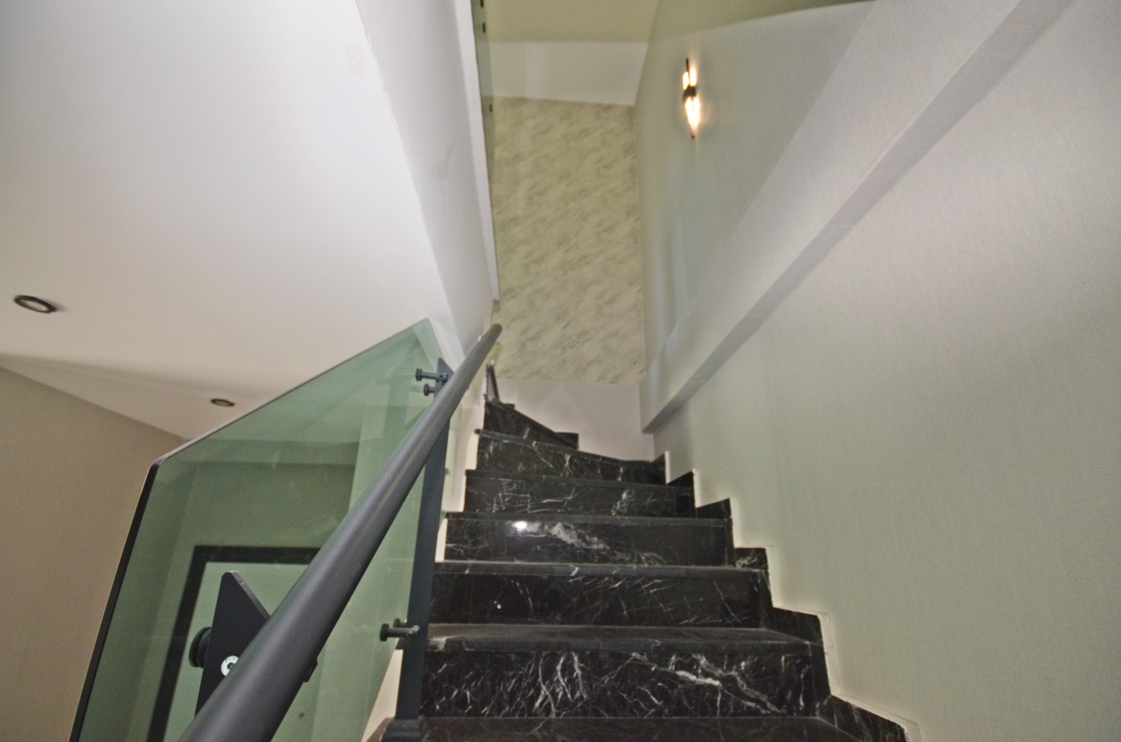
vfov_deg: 77.1
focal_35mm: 15
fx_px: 466
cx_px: 560
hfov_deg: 100.5
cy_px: 371
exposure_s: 1/60
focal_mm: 10
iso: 800
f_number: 4
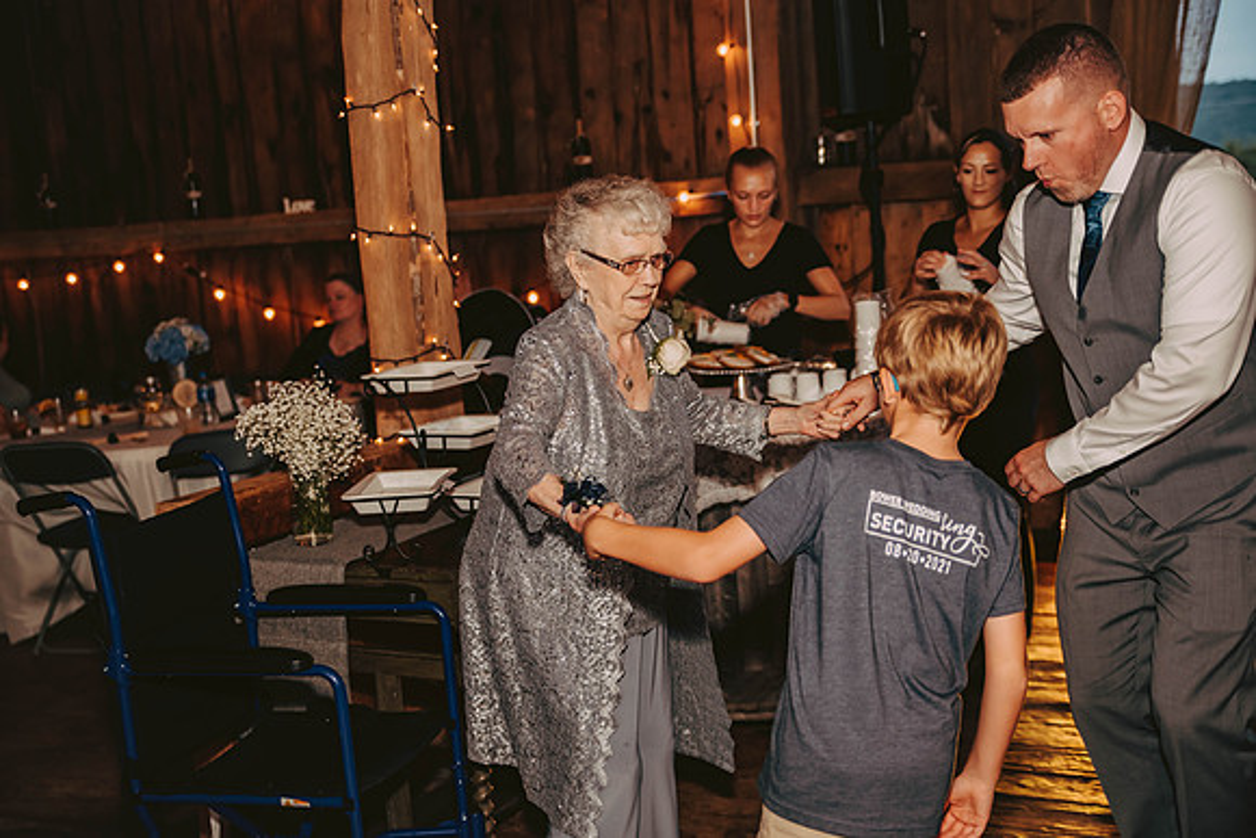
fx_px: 1745
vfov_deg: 27.0
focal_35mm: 50
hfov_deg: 39.6
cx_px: 628
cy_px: 419
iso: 800
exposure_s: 1/200
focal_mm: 50
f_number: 2.8
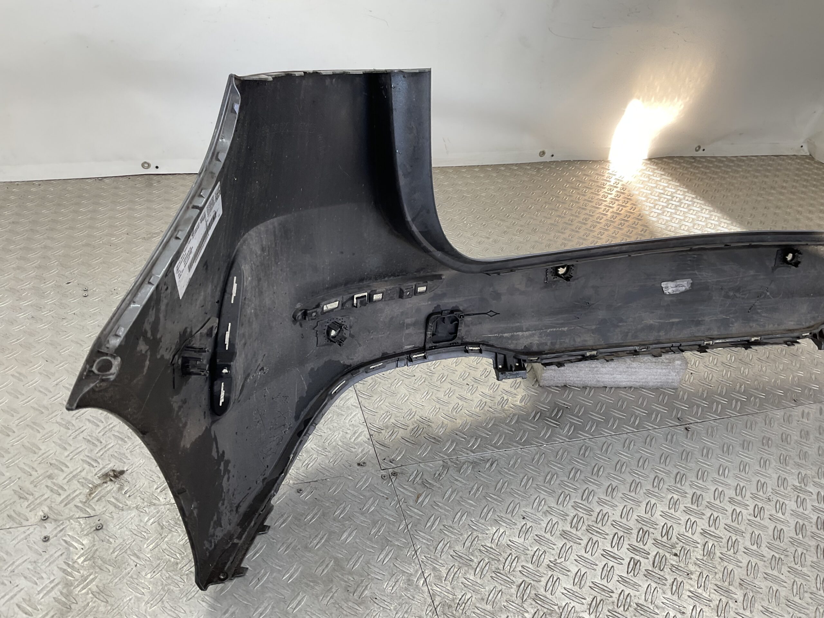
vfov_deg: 48.2
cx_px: 412
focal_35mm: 29
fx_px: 690
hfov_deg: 61.7
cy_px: 309
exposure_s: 1/120
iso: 20
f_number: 1.8
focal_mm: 3
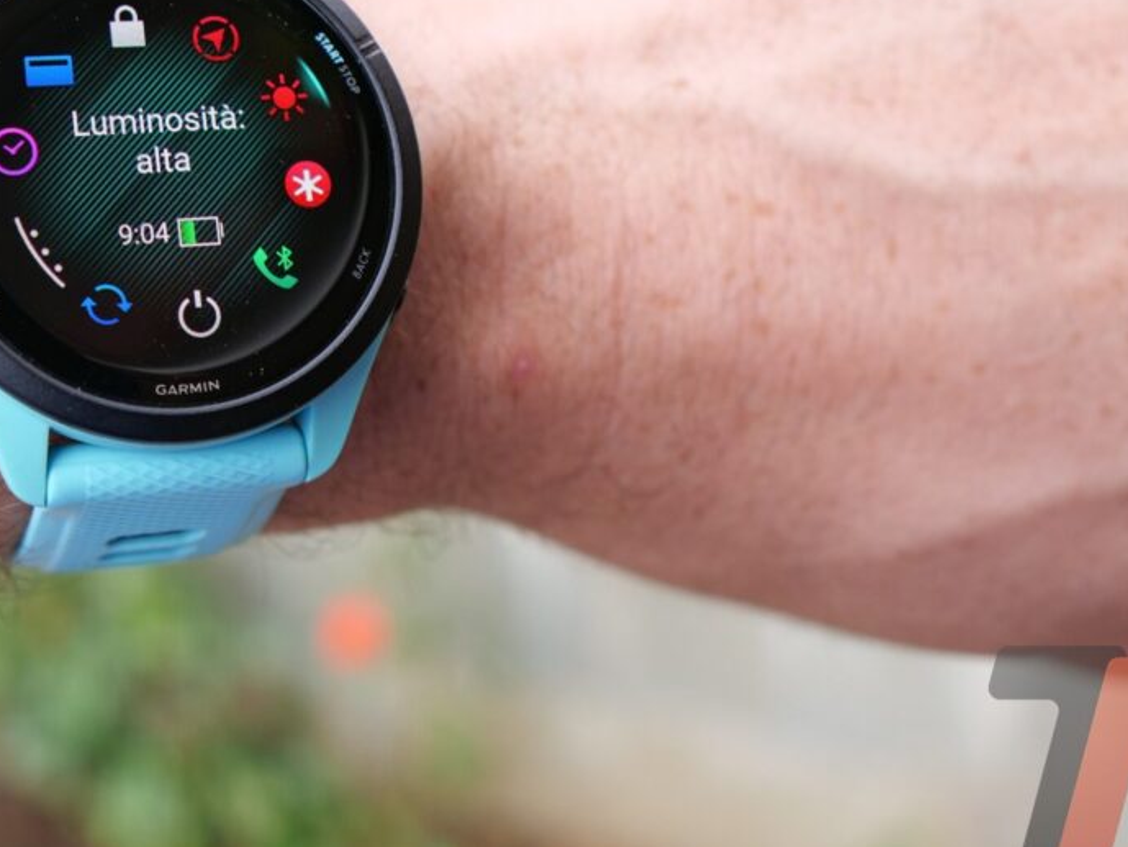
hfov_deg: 31.8
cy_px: 129
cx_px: 216
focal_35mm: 59
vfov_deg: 24.3
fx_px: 1923
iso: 200
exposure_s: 1/125
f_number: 2.8
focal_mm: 16
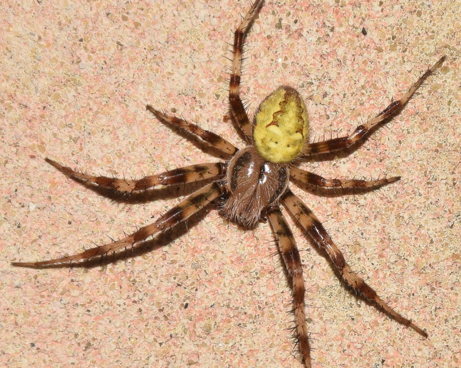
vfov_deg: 6.5
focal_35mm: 238
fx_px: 3247
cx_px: 256
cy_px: 183
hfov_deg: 8.1
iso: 100
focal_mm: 140
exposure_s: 1/160
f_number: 13
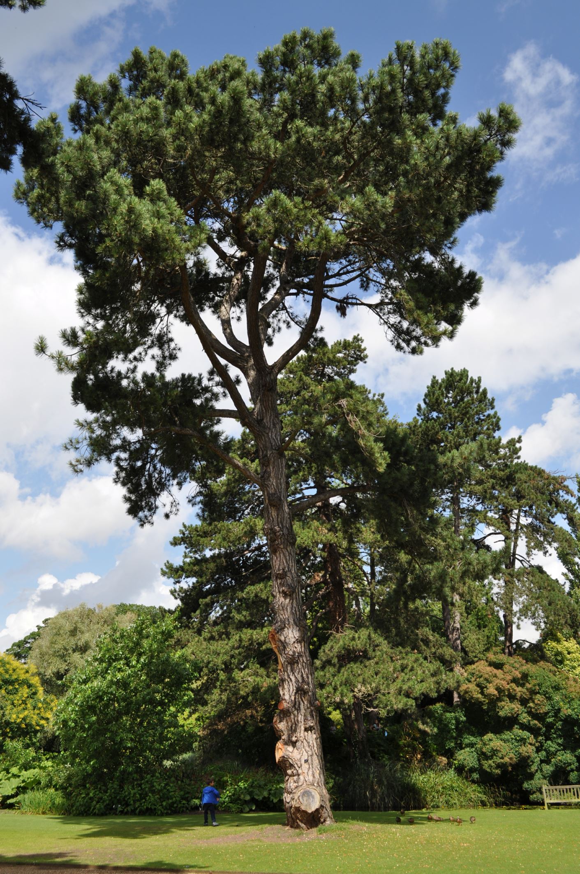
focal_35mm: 36
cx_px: 290
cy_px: 437
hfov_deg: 36.8
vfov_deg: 53.2
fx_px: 872
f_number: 10
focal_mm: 24
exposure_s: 1/400
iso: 200
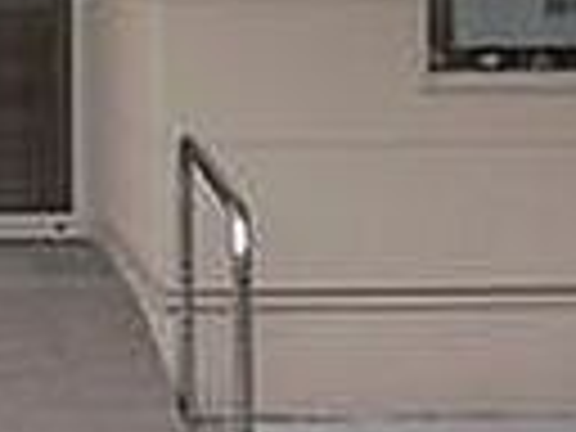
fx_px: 2912
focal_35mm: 175
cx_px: -50
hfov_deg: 11.1
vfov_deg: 8.2
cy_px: -324
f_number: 5.6
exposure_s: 1/200
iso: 100
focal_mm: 5.8
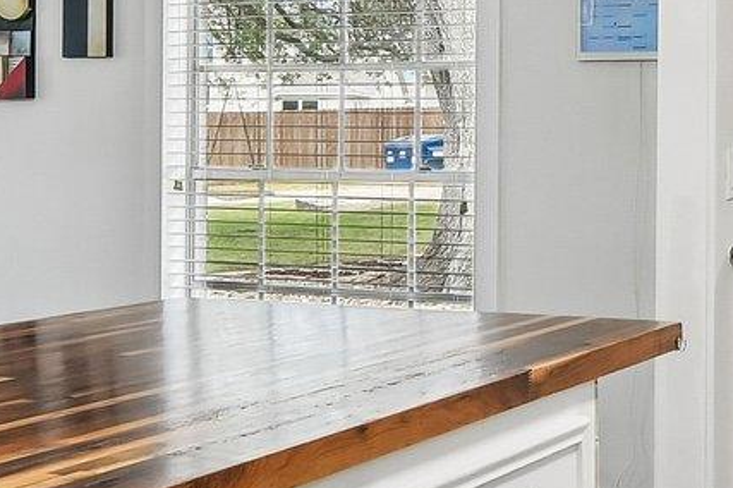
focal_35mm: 72
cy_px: 92
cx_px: 678
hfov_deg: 27.0
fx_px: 1465
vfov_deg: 18.7
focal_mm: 10
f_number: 8
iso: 400
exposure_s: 1/50
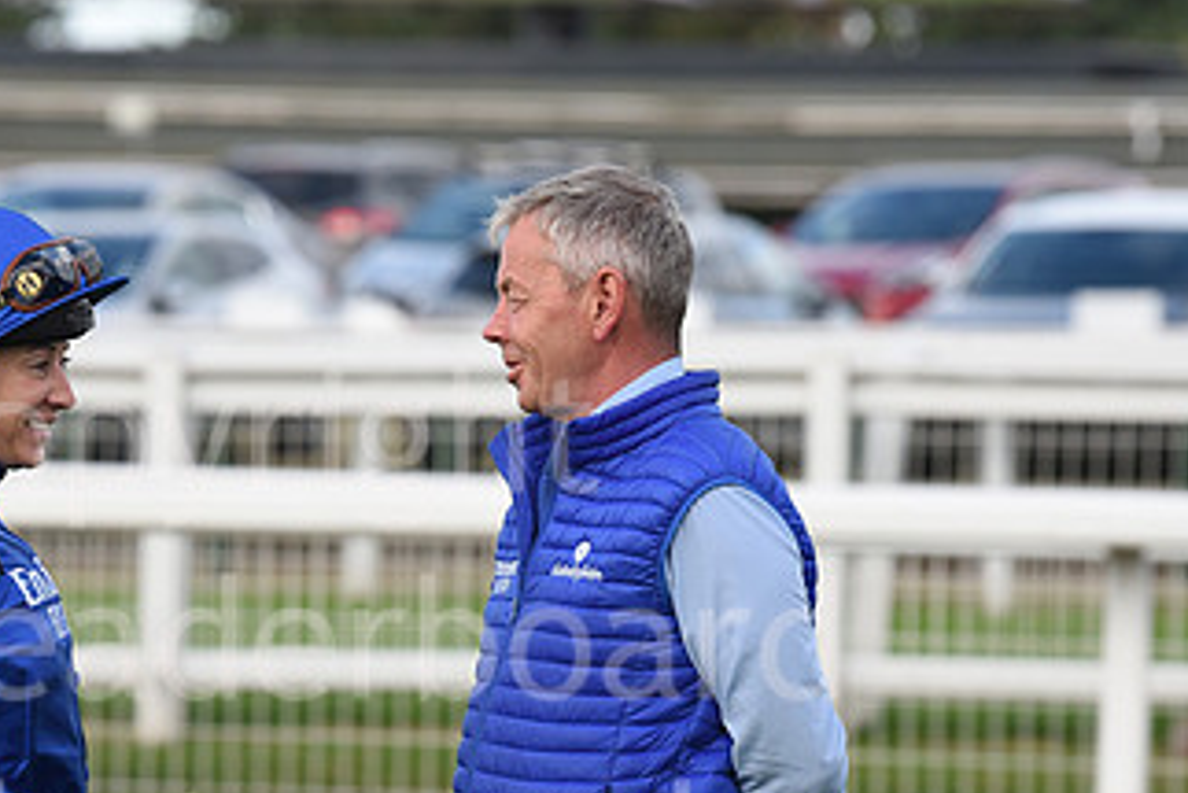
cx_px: 369
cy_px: 673
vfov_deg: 3.8
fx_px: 11885
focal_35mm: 360
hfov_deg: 5.7
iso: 800
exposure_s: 1/1000
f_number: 5.6
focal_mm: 200
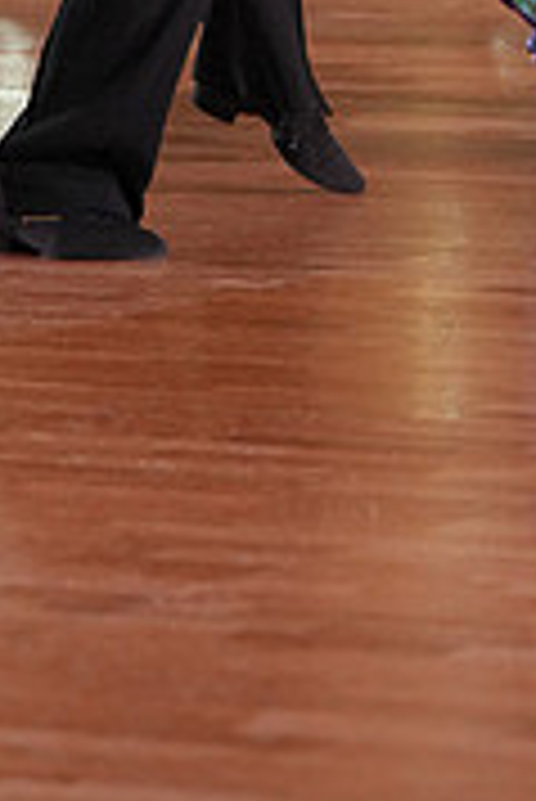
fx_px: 6887
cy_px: -436
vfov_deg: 6.6
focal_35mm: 309
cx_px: 507
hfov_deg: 4.5
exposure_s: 1/500
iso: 2000
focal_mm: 95
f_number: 4
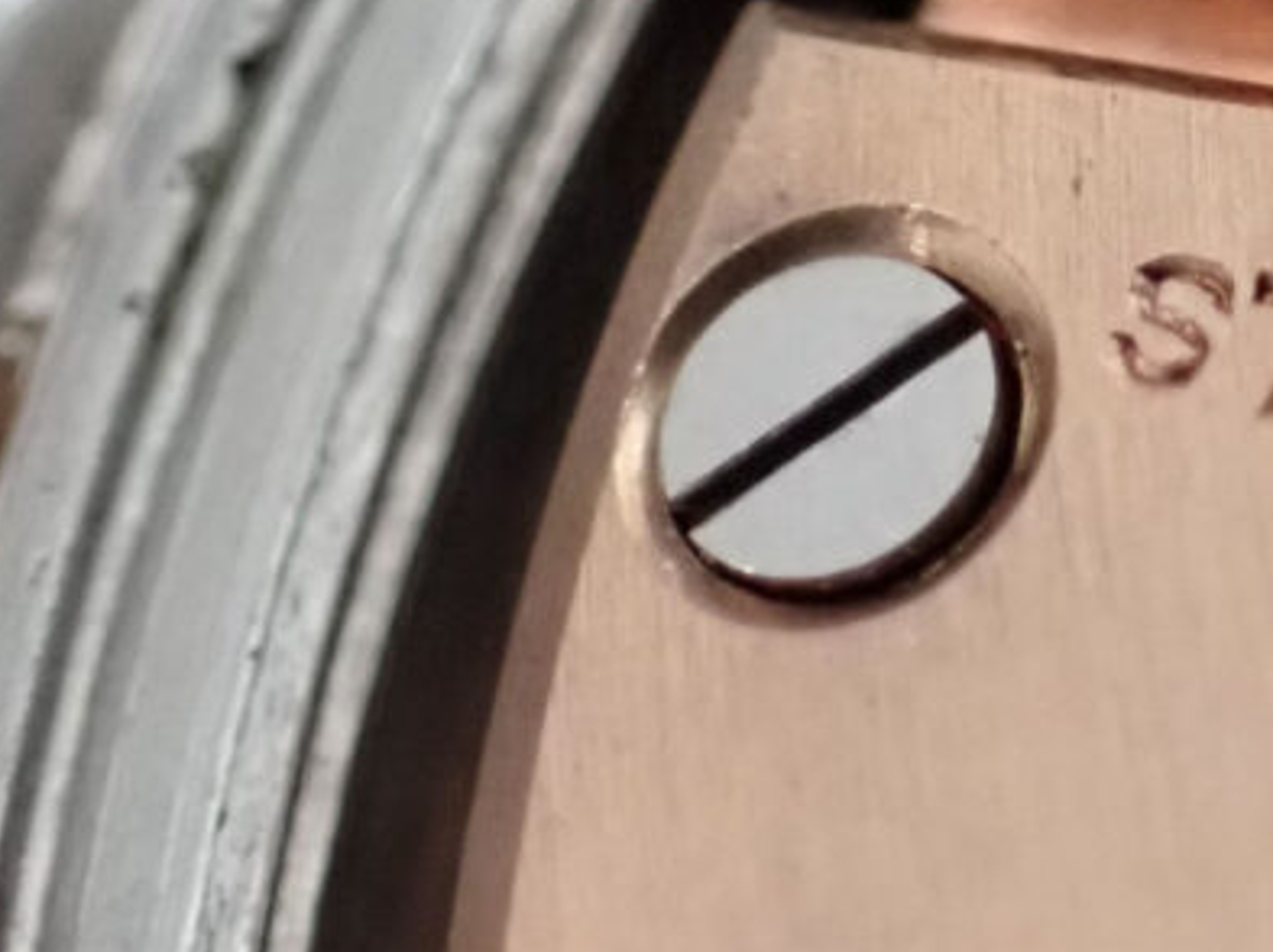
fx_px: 9883
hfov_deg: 7.3
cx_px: 1688
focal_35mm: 269
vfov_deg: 5.5
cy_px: -146
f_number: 4.5
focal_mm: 15.66
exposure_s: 1/50
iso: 1600
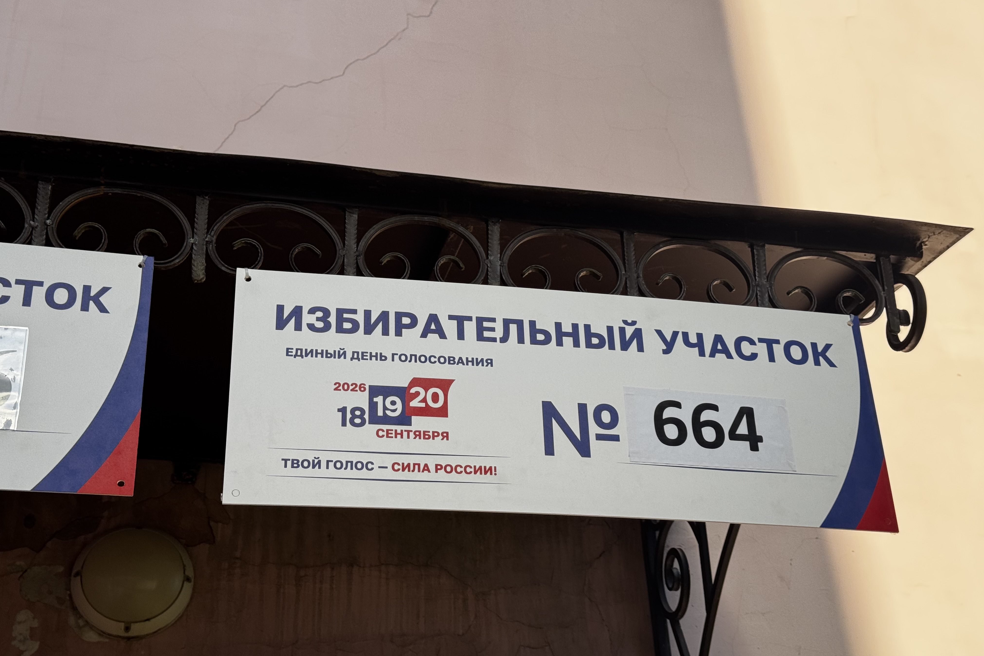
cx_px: 492
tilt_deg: +36.0
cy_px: 362
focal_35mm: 50
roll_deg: +2.6
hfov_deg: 39.6
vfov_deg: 27.0
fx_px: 1367
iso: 64
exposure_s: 1/1869
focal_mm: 6.76
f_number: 1.78
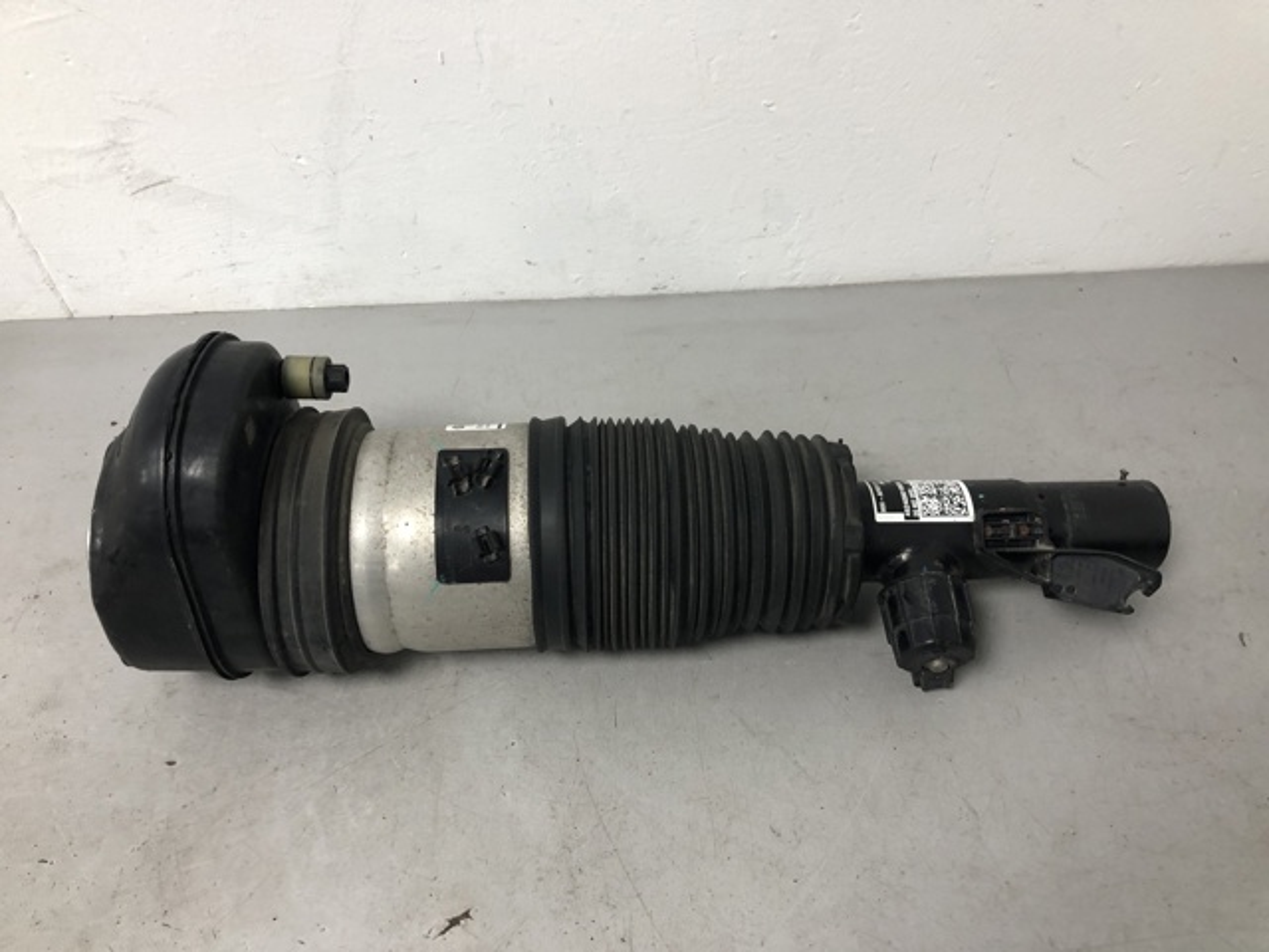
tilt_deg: -49.6
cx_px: 634
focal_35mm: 28
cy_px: 476
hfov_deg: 63.4
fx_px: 1026
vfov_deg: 49.7
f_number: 1.8
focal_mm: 4
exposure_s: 1/25
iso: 32
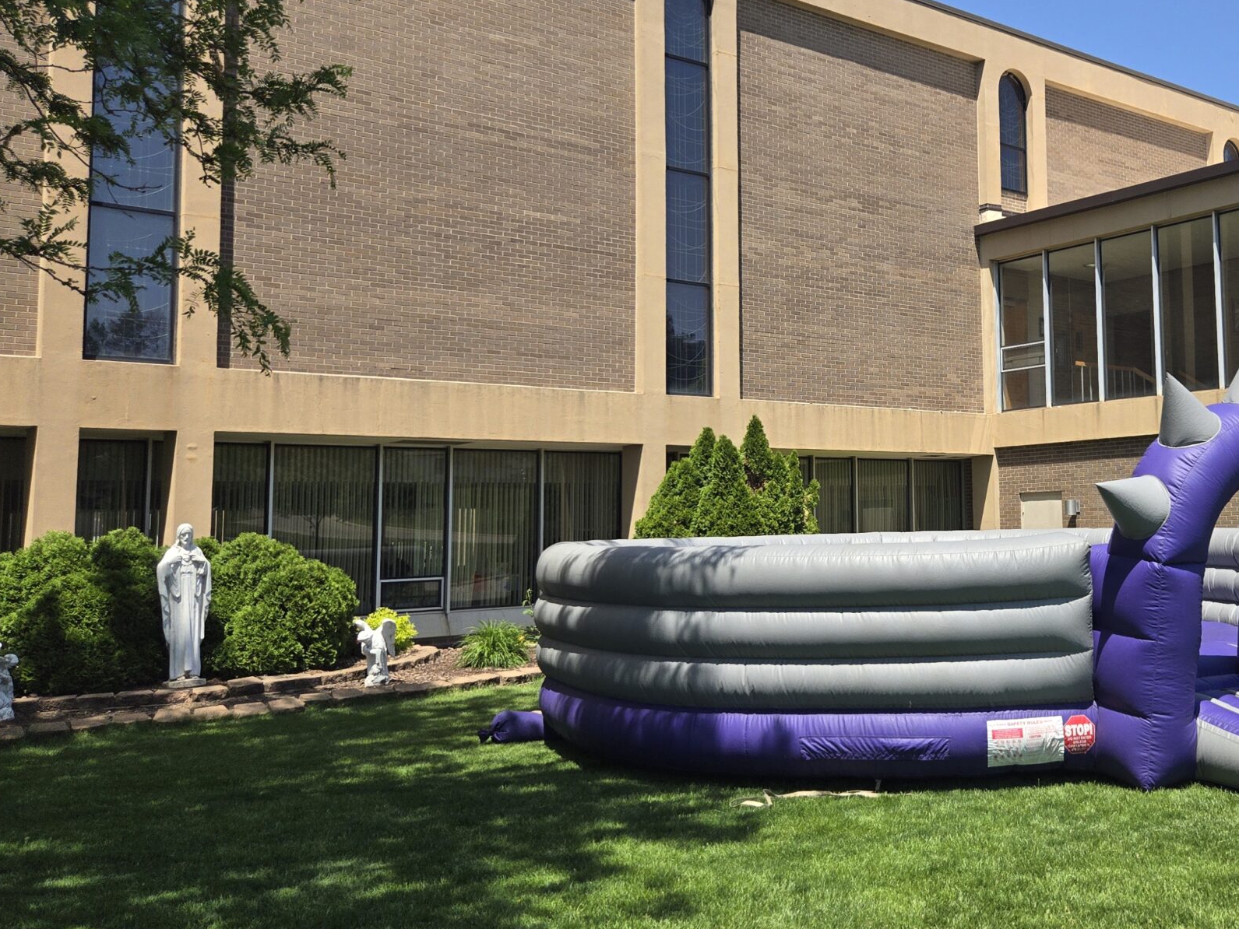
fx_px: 1325
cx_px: 949
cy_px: 405
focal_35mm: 37
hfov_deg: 48.0
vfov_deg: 38.6
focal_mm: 5.4
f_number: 1.8
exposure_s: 1/1614
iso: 25
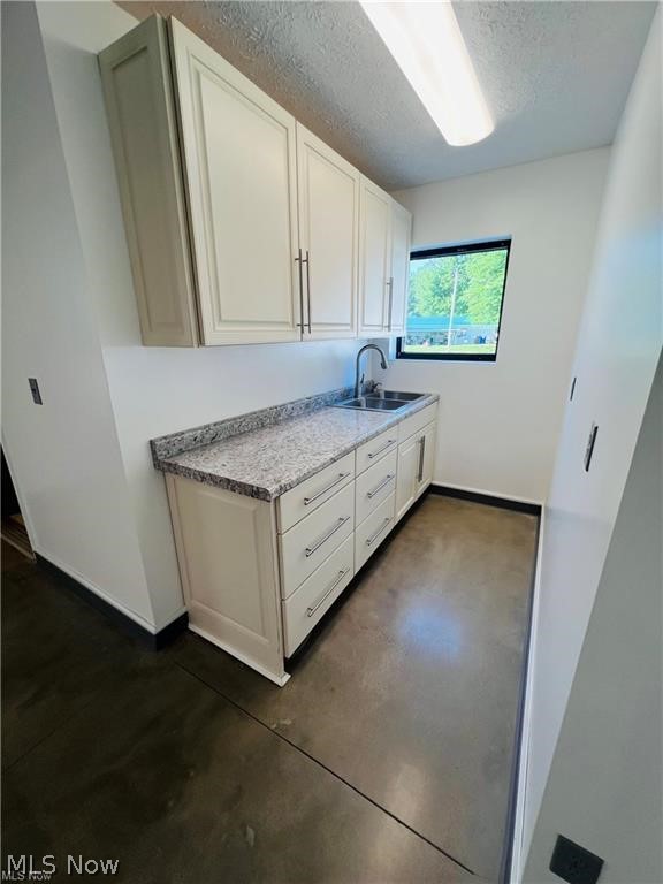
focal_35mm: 13
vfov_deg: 106.2
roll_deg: +1.8
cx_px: 332
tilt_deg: -15.8
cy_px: 442
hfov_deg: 89.9
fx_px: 332
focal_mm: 1.57
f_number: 1.8
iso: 40
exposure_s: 1/120
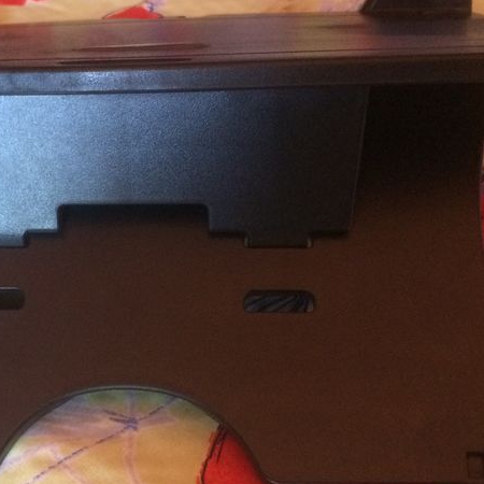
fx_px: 902
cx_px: 111
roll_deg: +8.0
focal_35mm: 57
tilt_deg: -41.5
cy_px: 247
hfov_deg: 29.5
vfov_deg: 30.0
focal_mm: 4.15
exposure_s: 1/17
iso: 320
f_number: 2.2
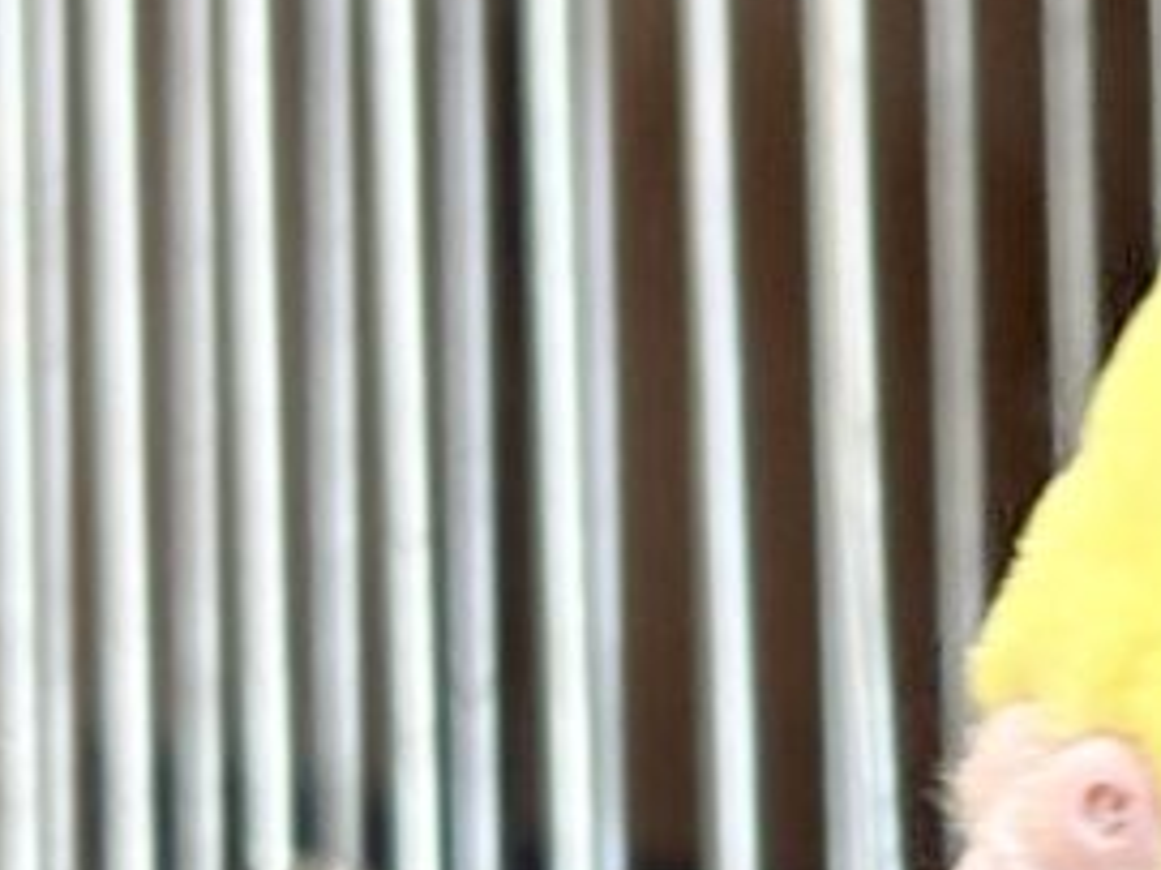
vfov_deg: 6.3
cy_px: 1654
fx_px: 7711
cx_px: 1804
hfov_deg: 8.4
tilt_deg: +5.3
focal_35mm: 230
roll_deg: +1.9
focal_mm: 5.96
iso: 64
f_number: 1.6
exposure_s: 1/50
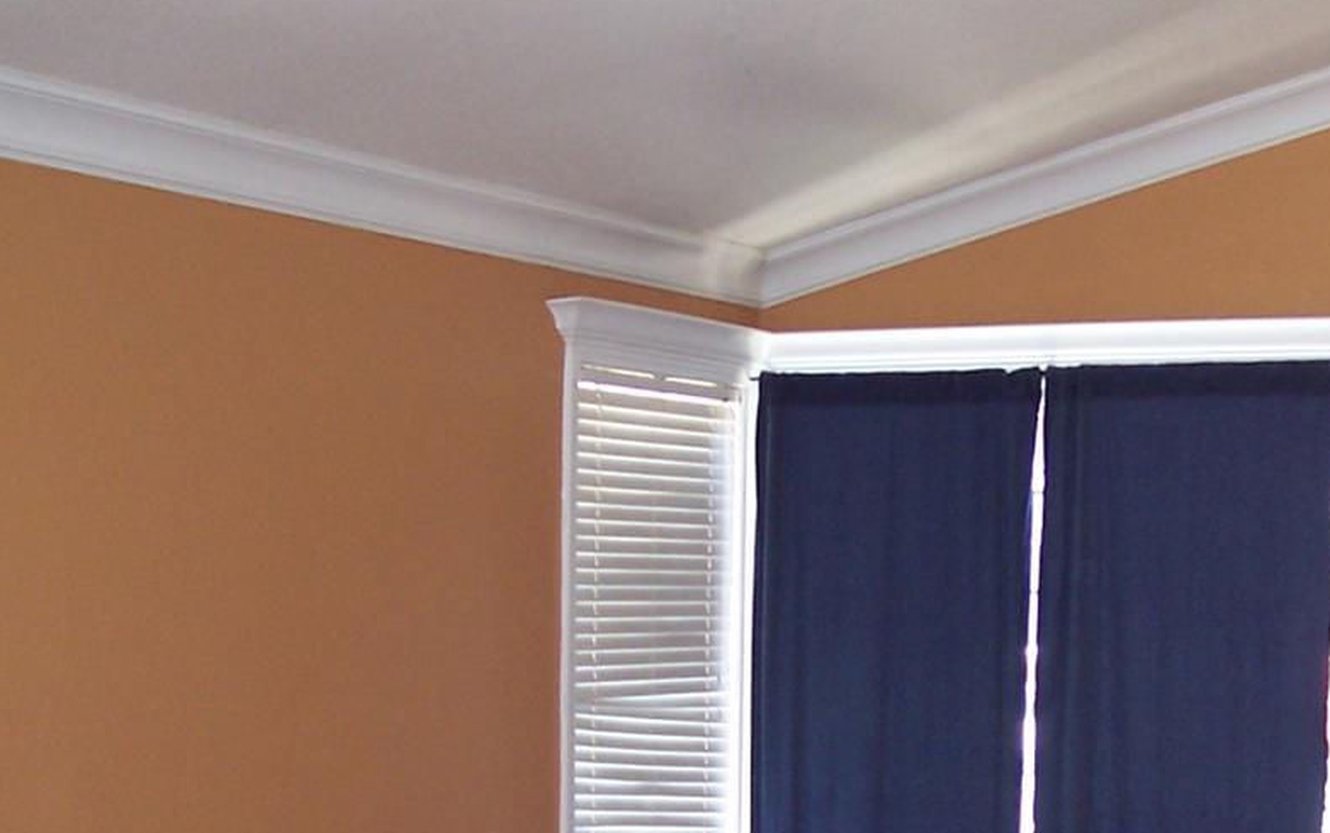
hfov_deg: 29.1
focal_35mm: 69
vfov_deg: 18.5
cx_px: 1053
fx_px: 2502
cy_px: 794
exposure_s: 1/60
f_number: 2.7
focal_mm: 5.6
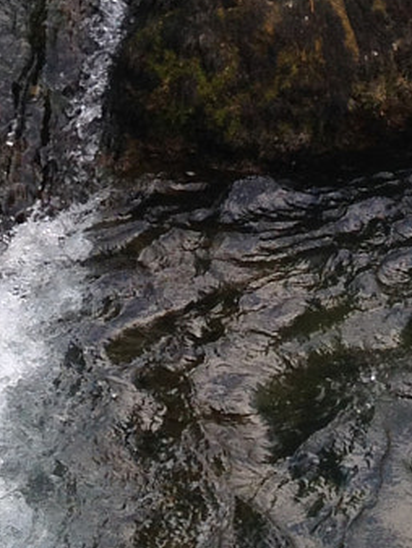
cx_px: 36
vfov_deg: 12.2
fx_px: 2473
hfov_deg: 9.5
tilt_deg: -20.8
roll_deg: -1.5
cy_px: -230
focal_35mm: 156
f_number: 2.4
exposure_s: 1/298
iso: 50
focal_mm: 4.12
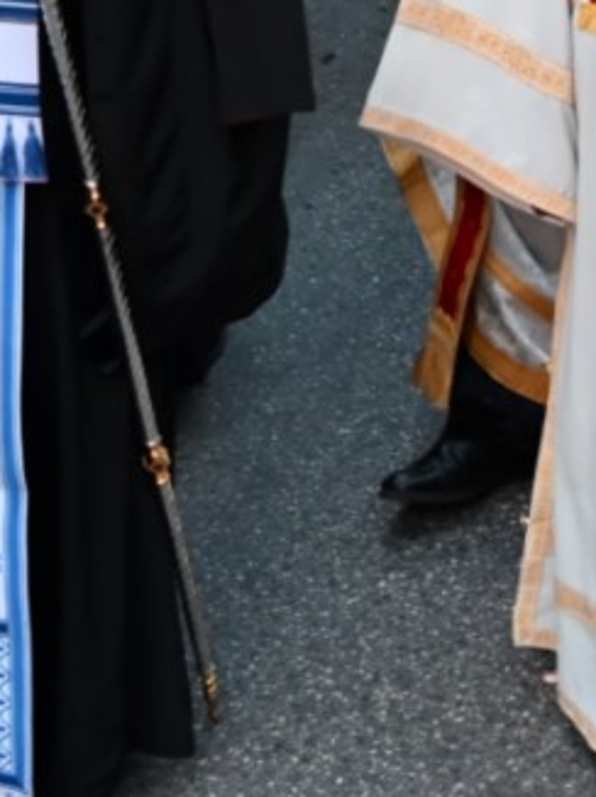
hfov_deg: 8.7
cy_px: -455
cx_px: 296
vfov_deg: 11.1
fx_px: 3908
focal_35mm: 170
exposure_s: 1/250
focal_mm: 32
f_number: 2.8
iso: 1600
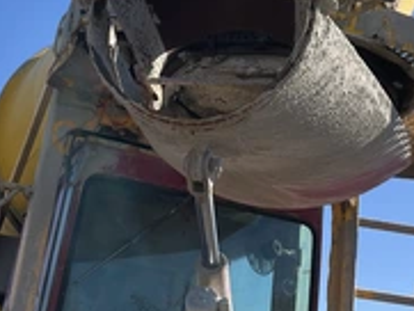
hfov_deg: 30.2
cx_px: 236
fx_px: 766
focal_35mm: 64
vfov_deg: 22.2
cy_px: 7
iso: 25
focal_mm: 3
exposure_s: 1/1279
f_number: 1.8
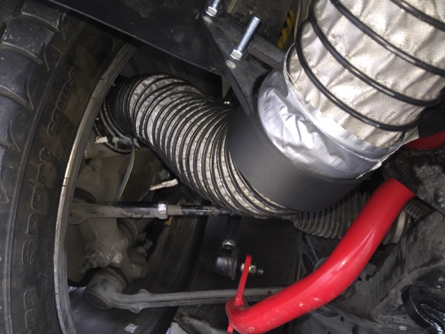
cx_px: 222
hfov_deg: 61.7
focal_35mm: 29
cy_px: 167
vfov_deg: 48.2
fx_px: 373
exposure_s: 1/43
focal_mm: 4.15
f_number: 2.2
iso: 32
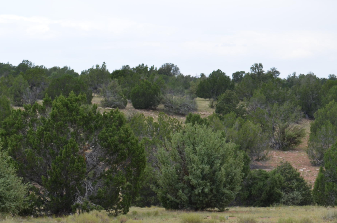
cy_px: 175
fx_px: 1240
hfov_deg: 15.4
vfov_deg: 10.3
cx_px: 96
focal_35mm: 133
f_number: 8
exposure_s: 1/250
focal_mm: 55
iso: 200
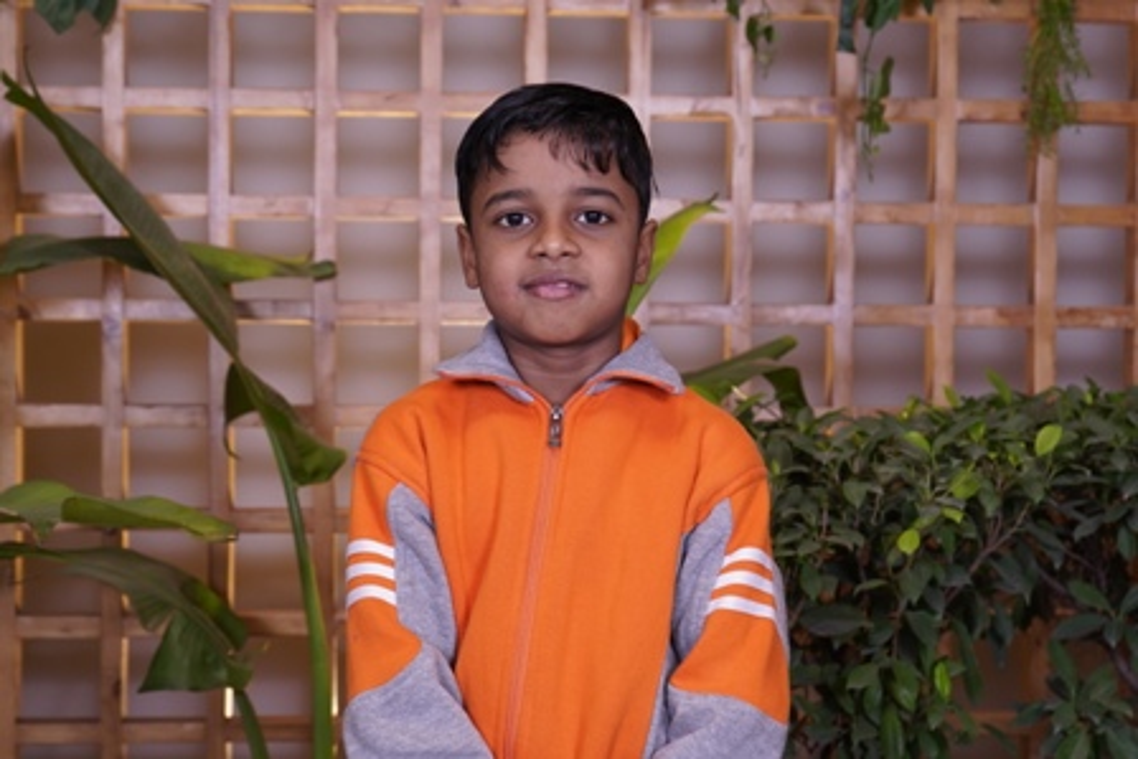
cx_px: 569
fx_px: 2277
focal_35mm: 72
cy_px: 380
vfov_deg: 18.9
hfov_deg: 28.1
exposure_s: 1/125
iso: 400
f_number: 4.5
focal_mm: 48
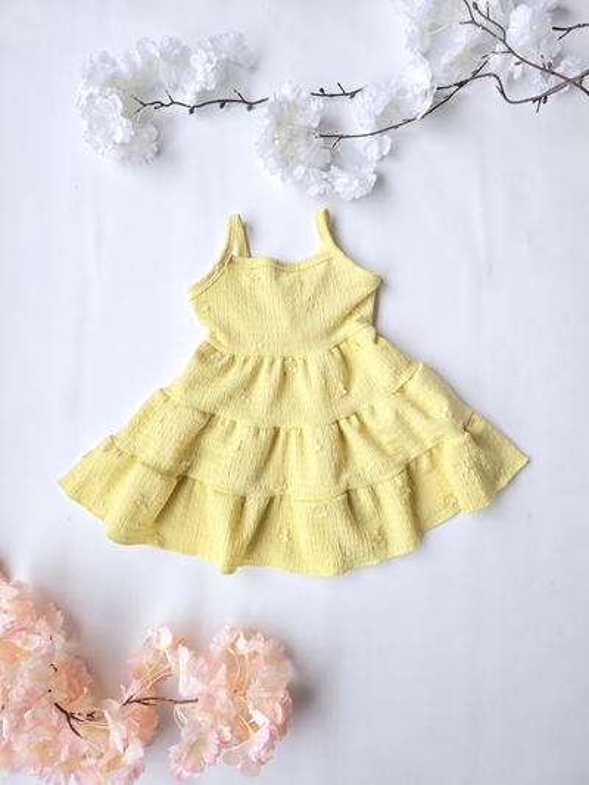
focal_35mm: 23
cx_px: 294
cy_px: 392
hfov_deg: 58.9
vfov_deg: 73.9
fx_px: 522
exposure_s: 1/180
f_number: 1.7
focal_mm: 6.3
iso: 50
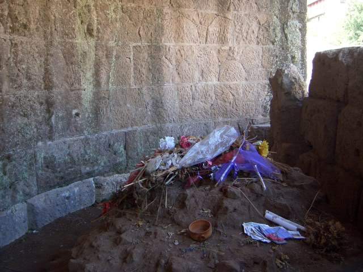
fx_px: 409
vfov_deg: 36.8
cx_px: 182
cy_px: 136
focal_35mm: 39
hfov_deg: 47.9
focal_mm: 8
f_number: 2.8
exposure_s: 1/80
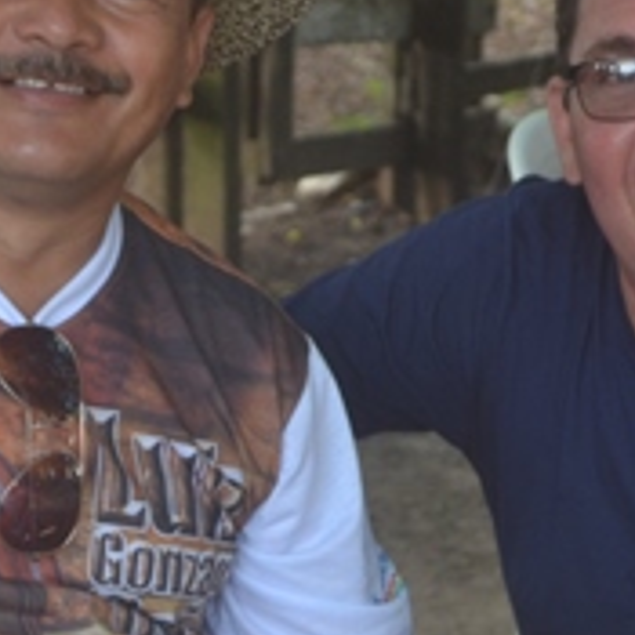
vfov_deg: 7.8
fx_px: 4649
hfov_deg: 7.8
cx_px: -18
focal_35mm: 224
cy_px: 448
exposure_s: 1/60
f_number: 5.3
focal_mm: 48
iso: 400
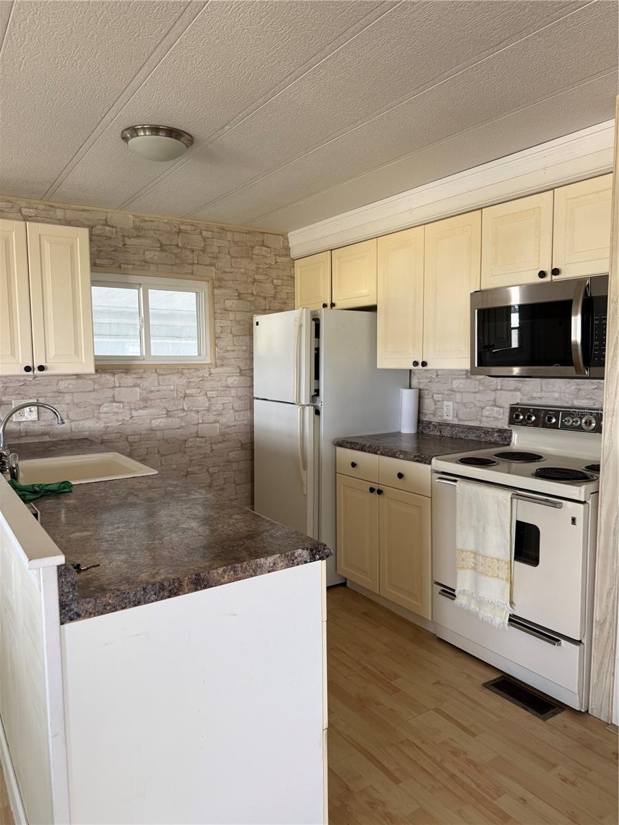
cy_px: 412
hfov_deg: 56.8
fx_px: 572
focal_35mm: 24
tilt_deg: -5.1
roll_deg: +0.1
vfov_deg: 71.6
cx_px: 310
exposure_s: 1/121
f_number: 1.78
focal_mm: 6.76
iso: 160
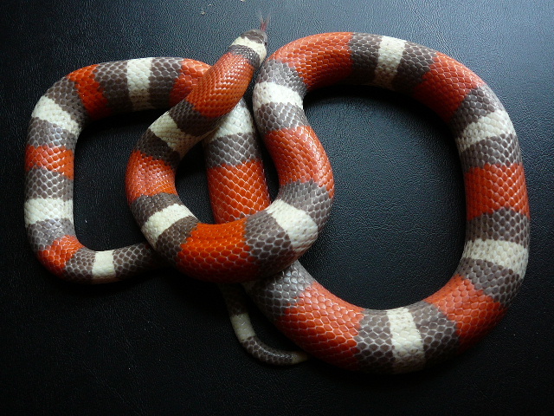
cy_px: 208
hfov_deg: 52.6
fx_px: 560
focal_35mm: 35
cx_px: 277
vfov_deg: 40.7
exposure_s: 1/40
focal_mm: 5.2
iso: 100
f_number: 2.8
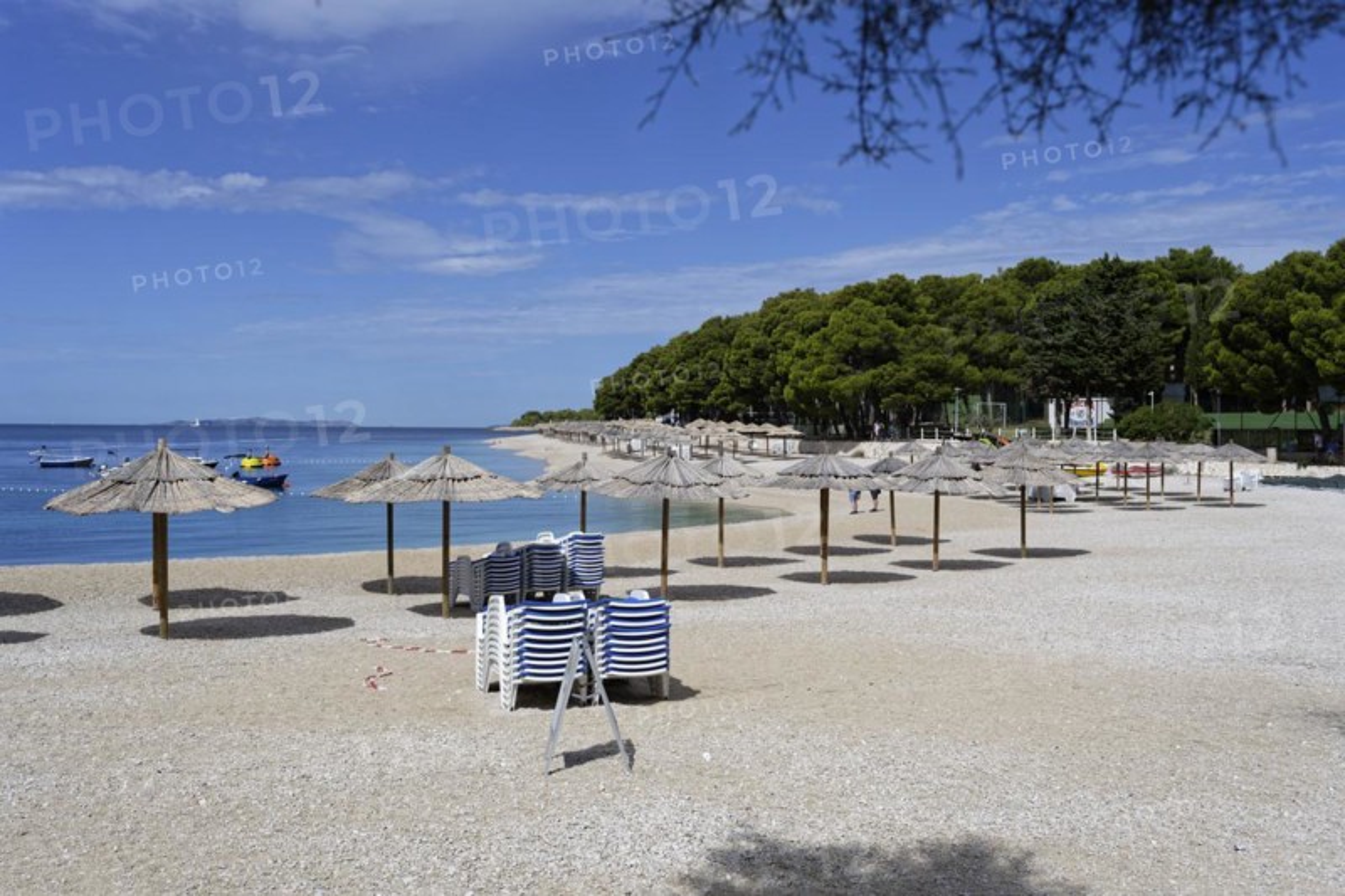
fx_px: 1345
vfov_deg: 36.9
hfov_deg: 53.1
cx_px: 672
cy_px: 448
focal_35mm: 36
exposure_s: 1/1250
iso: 64
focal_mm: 36
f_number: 5
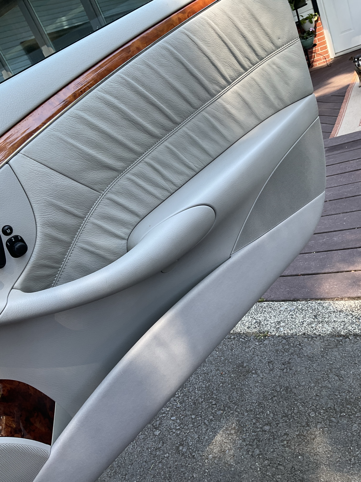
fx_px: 403
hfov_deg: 48.2
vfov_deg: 61.7
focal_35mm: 29
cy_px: 241
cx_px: 180
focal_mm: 3
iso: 20
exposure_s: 1/100
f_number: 1.8
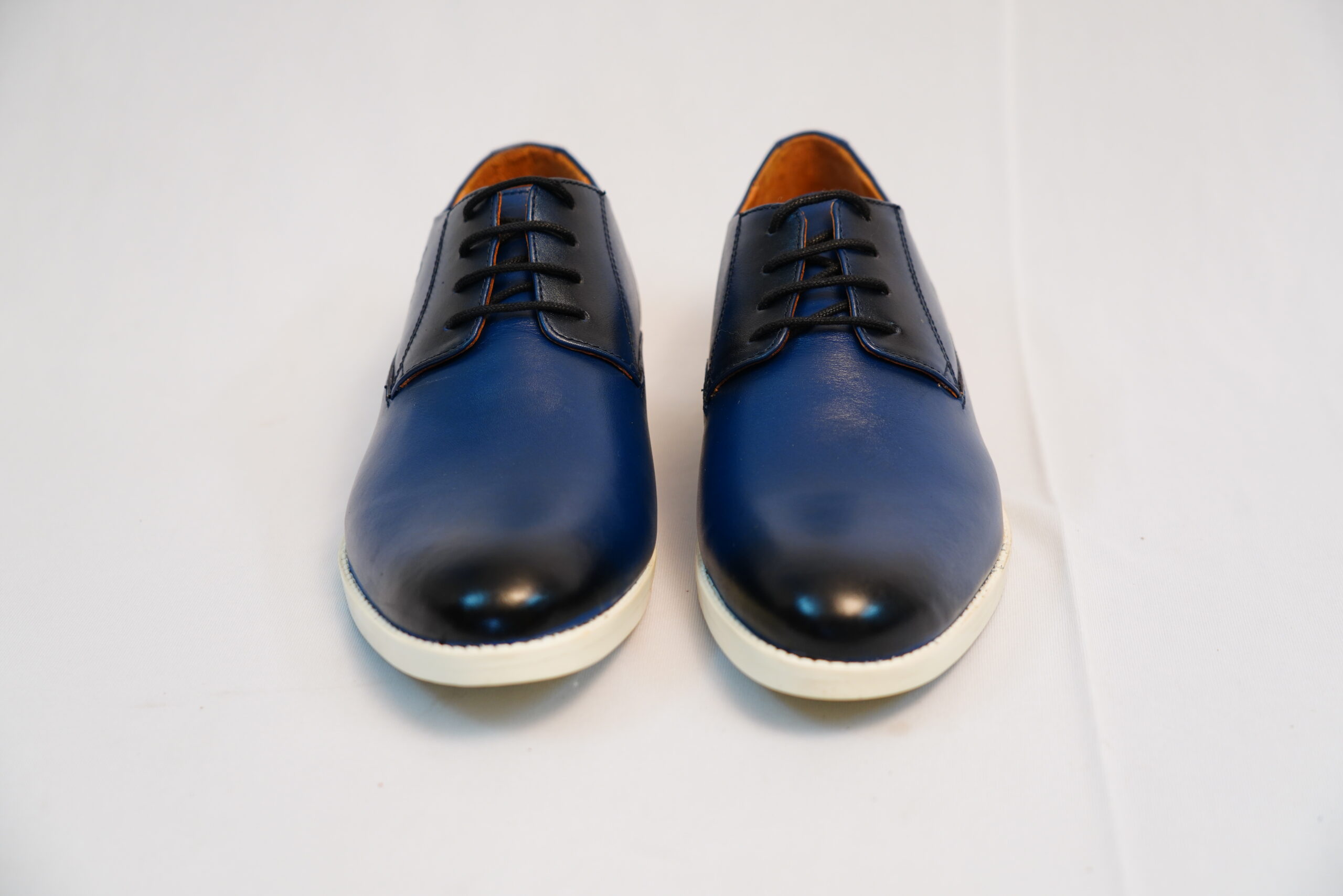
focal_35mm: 70
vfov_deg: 19.5
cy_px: 448
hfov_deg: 28.8
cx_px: 672
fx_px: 2612
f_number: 5
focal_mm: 70
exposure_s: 1/125
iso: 640
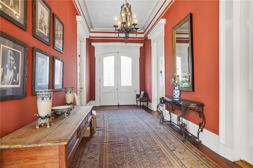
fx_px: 140
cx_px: 126
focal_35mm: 20
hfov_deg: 84.0
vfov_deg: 61.8
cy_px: 84
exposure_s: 1/2
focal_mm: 20
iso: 400
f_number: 11
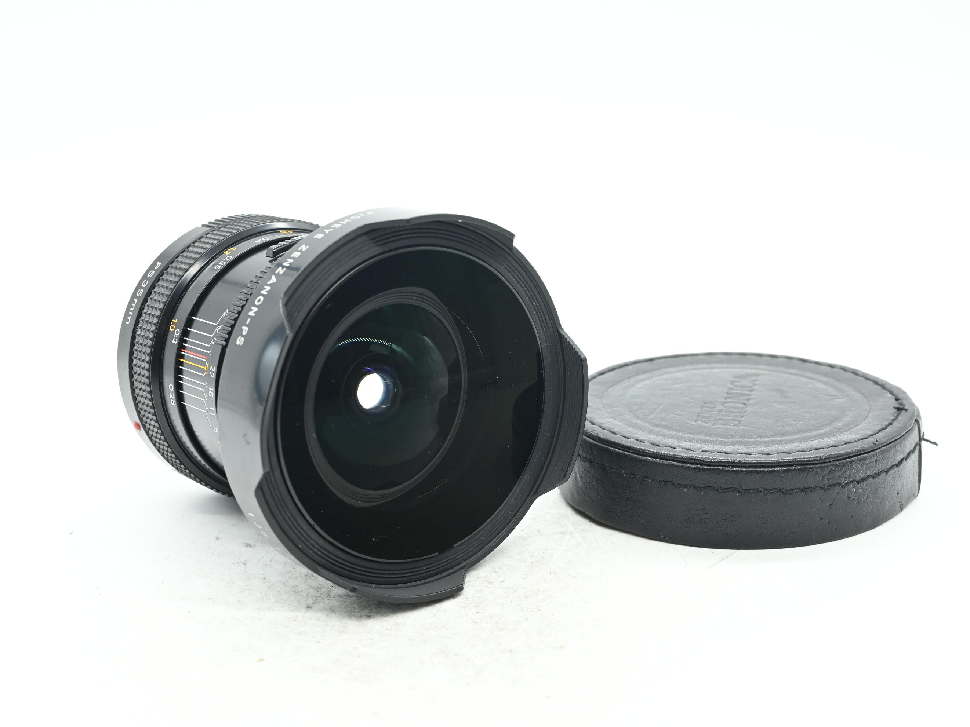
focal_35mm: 55
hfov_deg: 34.9
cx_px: 502
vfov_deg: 26.6
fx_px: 1541
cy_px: 369
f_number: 11
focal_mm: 50
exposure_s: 1/100
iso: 2000
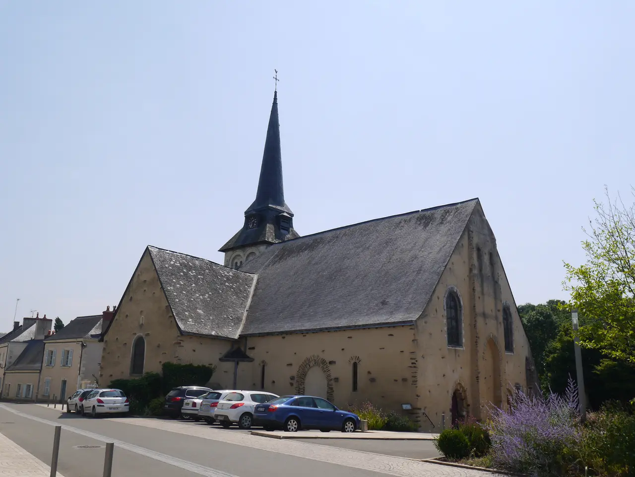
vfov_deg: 46.8
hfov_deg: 60.0
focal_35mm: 30
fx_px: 550
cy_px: 238
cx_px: 318
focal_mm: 15
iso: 160
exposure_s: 1/500
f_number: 9
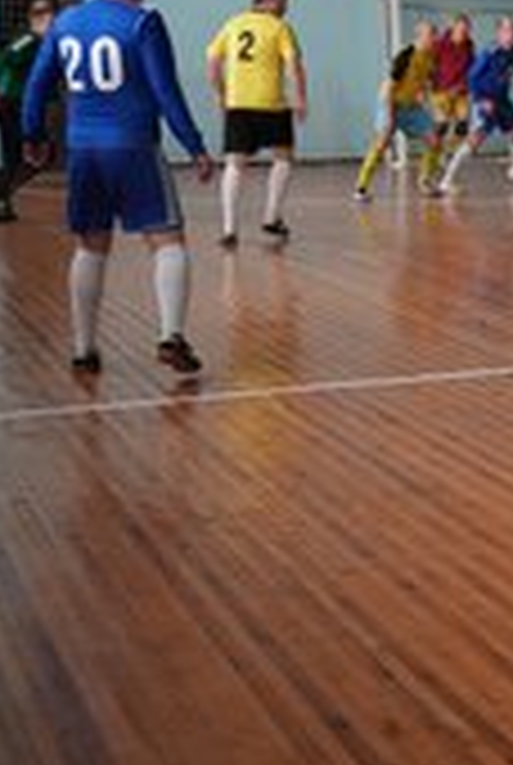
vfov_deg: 21.4
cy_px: 178
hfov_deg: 13.8
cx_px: 738
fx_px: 2001
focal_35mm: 94
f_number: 2.8
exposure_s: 1/200
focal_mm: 40
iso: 800
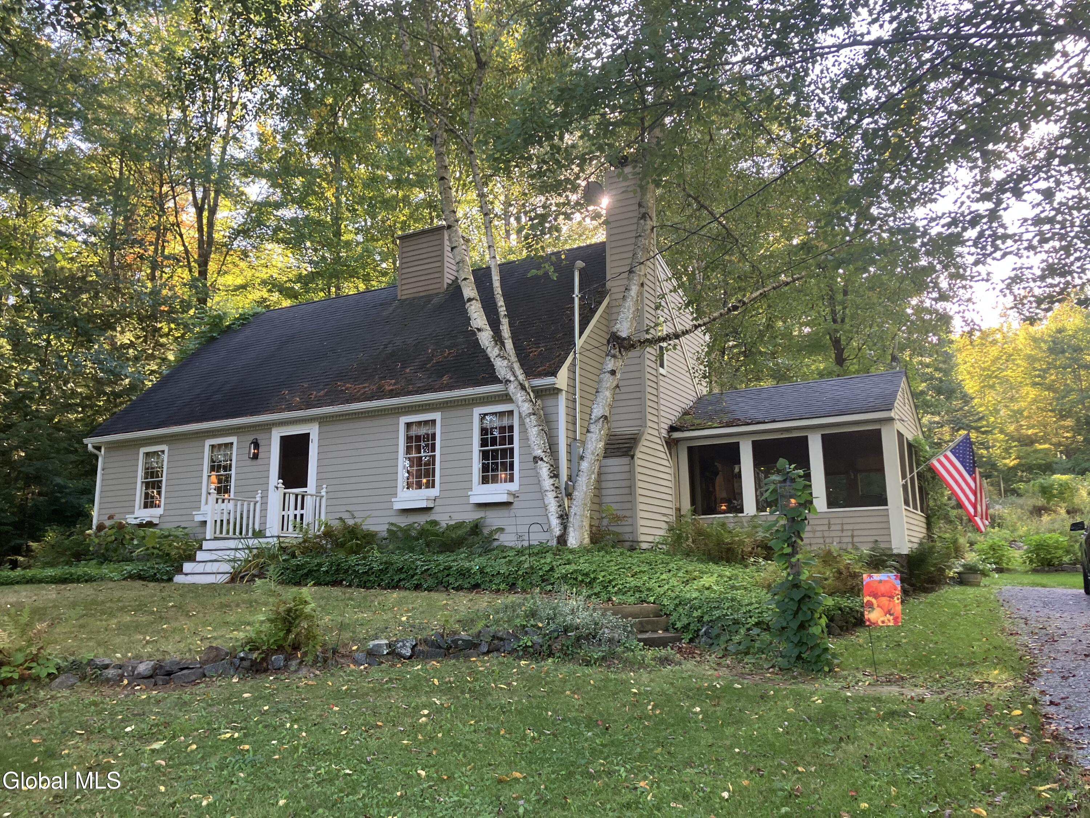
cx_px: 545
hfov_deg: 63.4
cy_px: 409
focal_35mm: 28
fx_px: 882
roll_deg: +0.2
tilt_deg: +13.2
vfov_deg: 49.7
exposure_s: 1/121
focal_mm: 3.99
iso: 80
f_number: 1.8
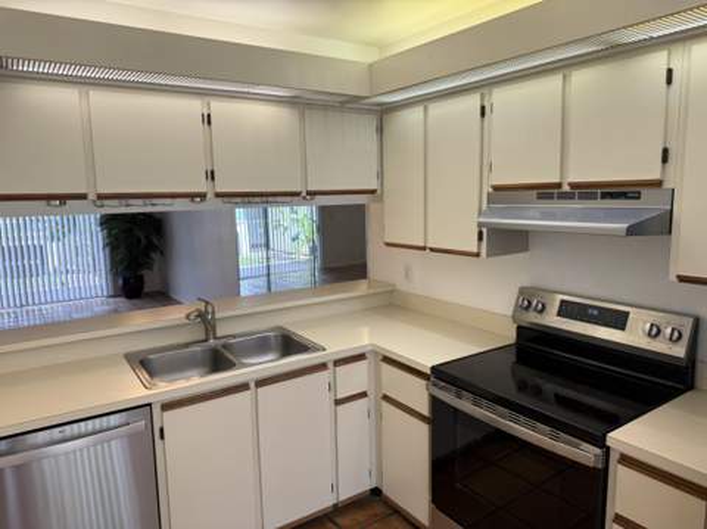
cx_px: 354
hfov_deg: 71.7
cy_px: 264
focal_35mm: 24
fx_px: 490
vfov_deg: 56.7
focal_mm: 6.76
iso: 64
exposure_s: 1/138
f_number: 1.78
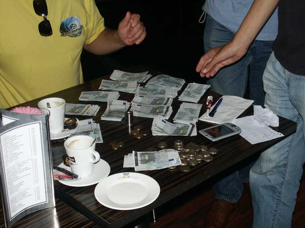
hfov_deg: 40.4
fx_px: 414
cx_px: 152
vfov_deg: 30.9
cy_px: 114
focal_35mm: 47
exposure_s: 1/45
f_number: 3.5
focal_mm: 12.23
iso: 200
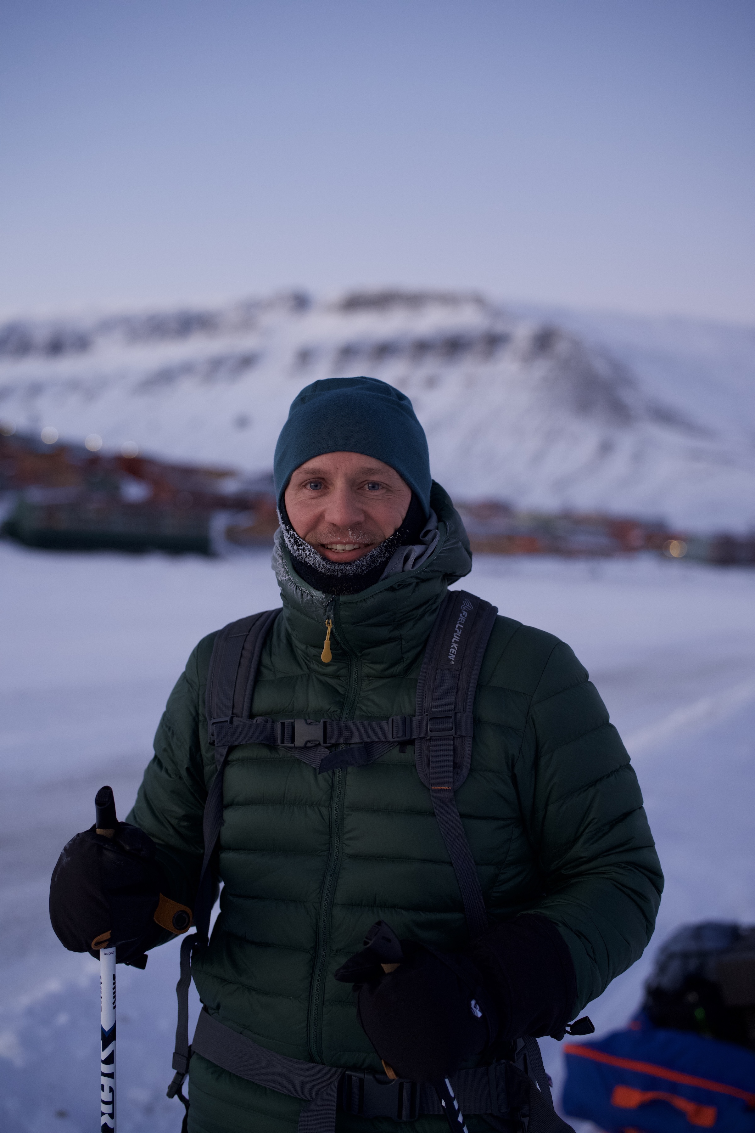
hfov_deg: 27.0
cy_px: 566
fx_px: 1573
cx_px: 378
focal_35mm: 50
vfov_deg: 39.6
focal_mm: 50
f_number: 2.2
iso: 1250
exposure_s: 1/800
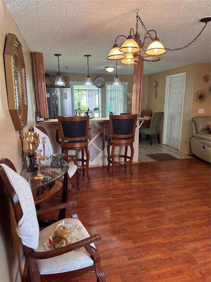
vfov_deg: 71.6
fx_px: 195
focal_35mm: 24
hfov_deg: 56.8
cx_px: 106
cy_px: 141
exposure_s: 1/60
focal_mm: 6.86
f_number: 1.78
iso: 125
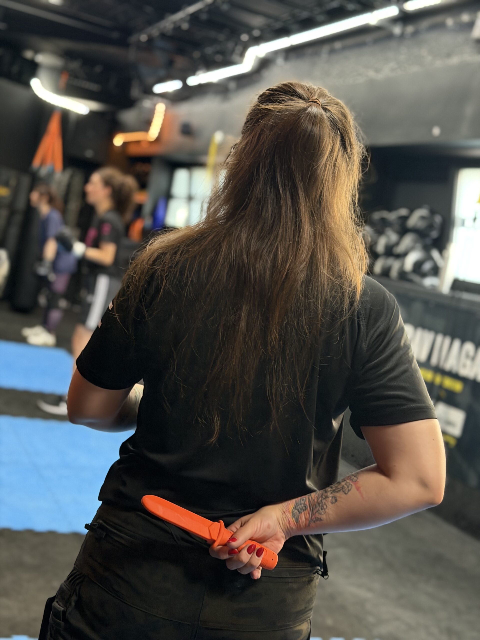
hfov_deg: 30.3
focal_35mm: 48
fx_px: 887
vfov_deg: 39.7
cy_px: 320
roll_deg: -11.5
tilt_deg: -6.2
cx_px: 240
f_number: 1.78
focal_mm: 6.76
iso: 500
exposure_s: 1/40
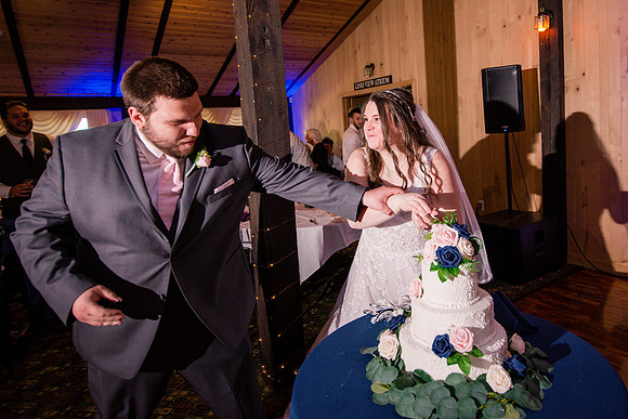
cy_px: 162
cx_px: 385
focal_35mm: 25
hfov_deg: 71.5
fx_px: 428
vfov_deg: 51.7
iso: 640
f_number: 2.8
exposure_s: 1/250
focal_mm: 20
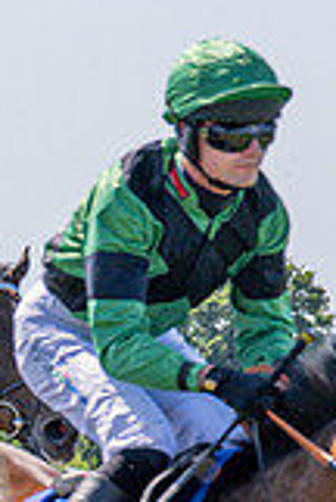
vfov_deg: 4.8
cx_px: 171
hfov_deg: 3.2
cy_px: 517
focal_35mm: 430
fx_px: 5994
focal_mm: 70
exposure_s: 1/2000
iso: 200
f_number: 4
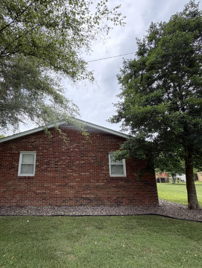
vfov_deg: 84.6
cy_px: 133
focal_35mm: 19
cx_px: 75
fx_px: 148
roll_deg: -0.5
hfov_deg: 67.7
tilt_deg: +16.3
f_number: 2.2
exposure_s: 1/502
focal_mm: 2.22
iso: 50
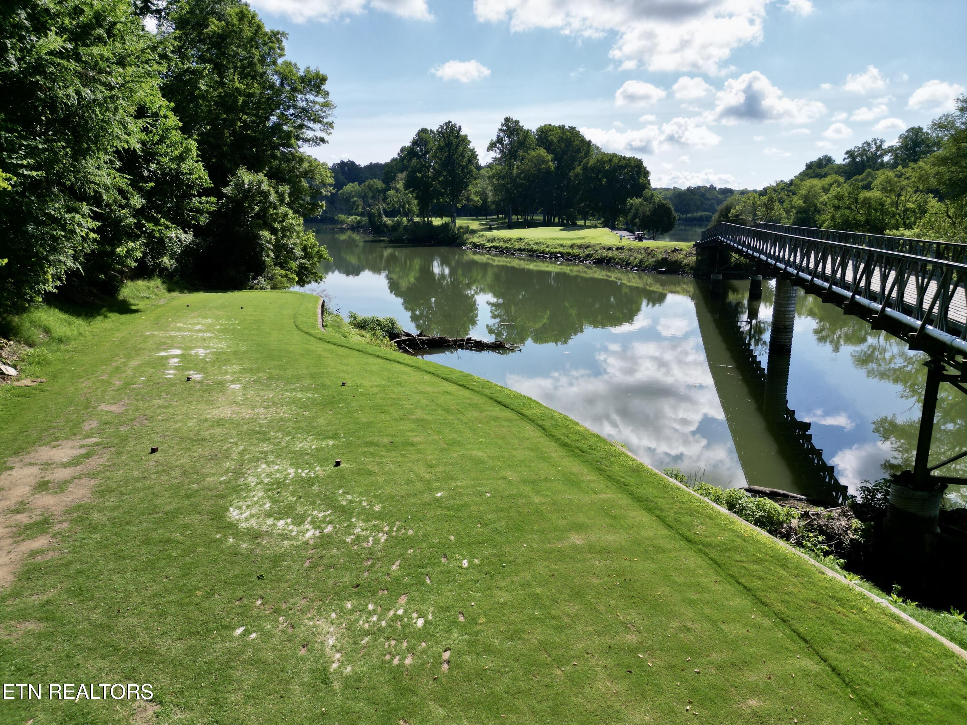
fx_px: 670
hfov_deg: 71.6
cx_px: 484
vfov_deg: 56.8
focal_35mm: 24
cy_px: 362
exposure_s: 1/4000
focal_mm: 6.72
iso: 130
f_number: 1.7
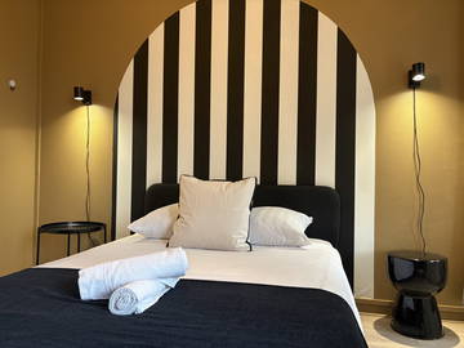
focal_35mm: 26
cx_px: 232
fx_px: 349
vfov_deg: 53.1
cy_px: 174
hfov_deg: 67.3
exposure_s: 1/50
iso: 160
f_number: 1.6
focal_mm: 5.96
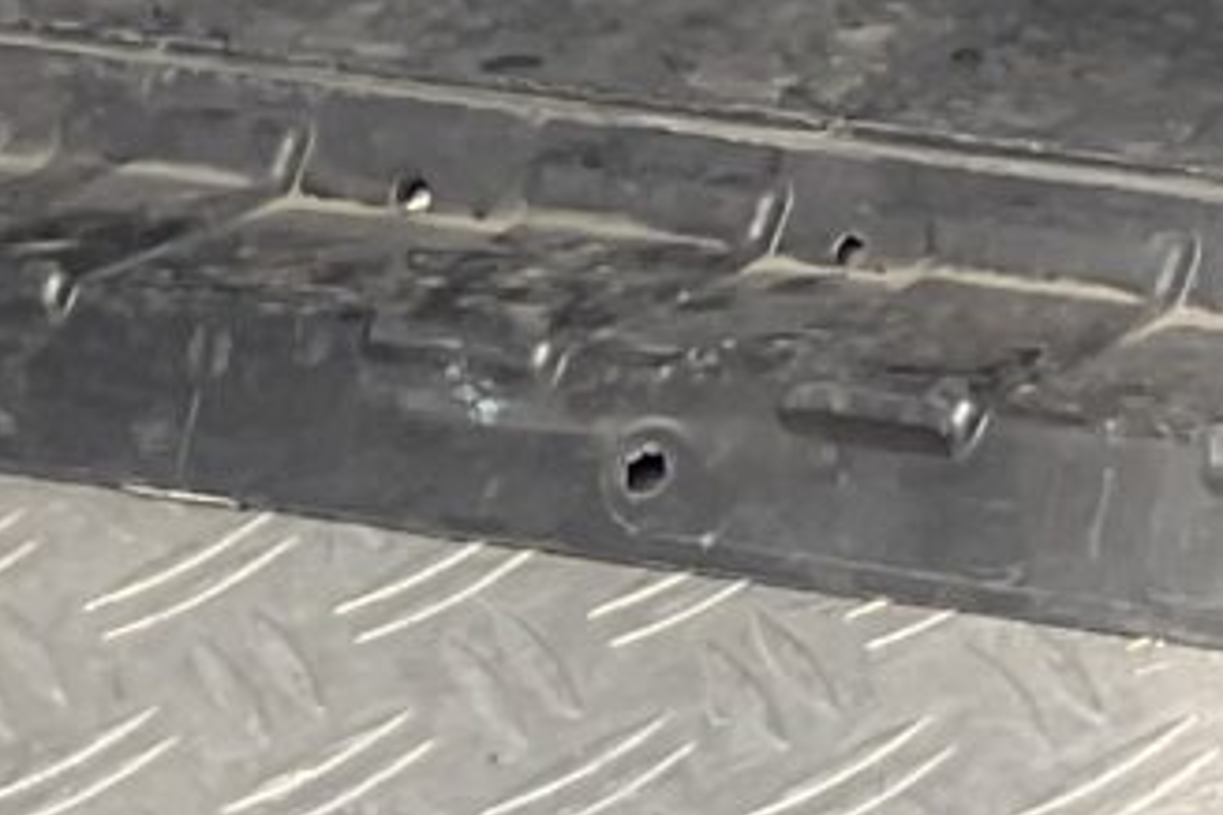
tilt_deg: -37.7
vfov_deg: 5.8
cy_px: -280
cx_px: 3280
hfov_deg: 7.9
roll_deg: +8.9
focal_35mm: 236
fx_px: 8017
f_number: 1.8
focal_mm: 3
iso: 16
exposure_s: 1/367
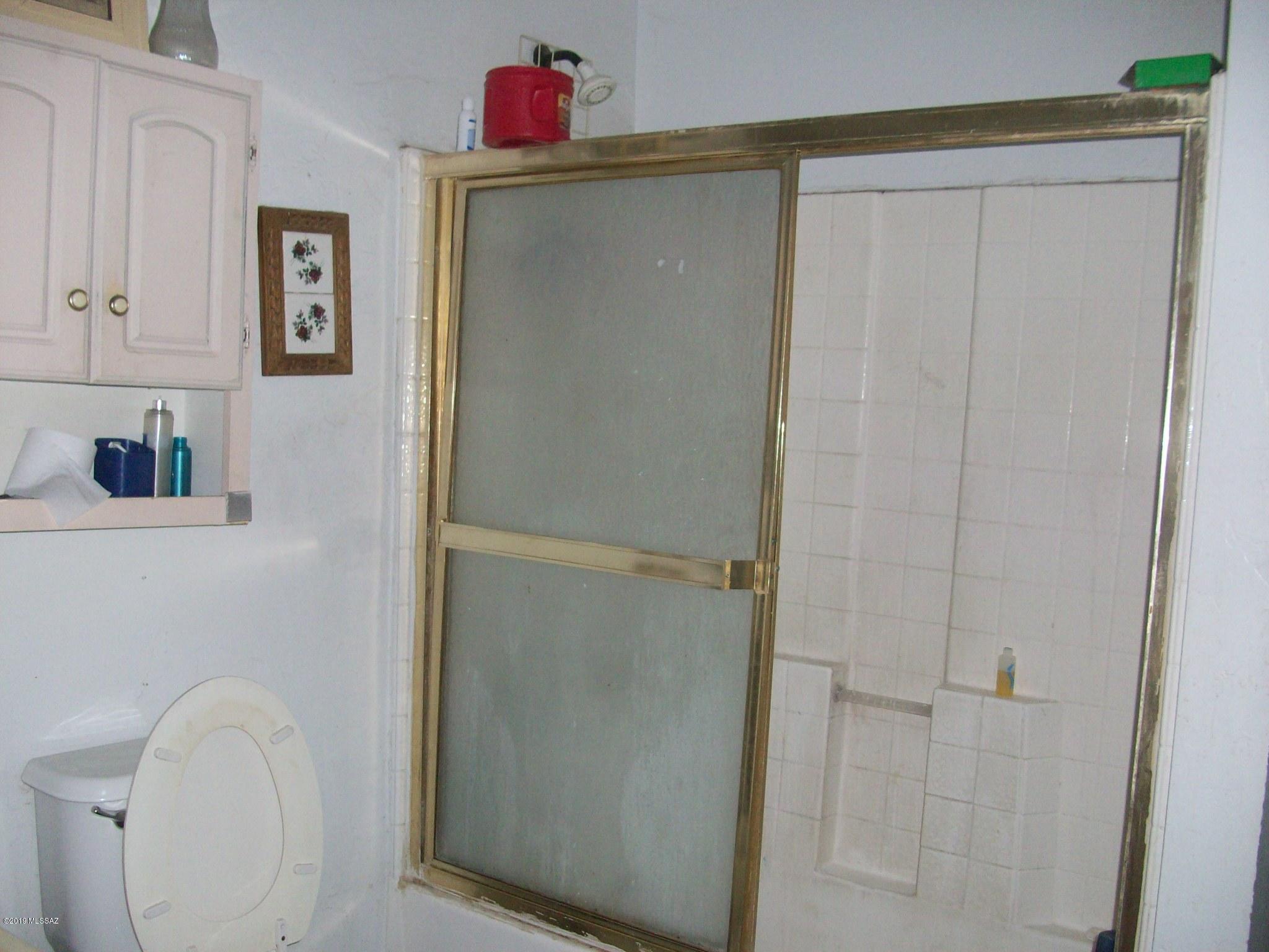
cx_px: 634
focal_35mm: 34
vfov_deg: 41.8
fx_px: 1246
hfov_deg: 54.0
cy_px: 476
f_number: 2.8
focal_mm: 5.7
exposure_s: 1/60
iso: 160
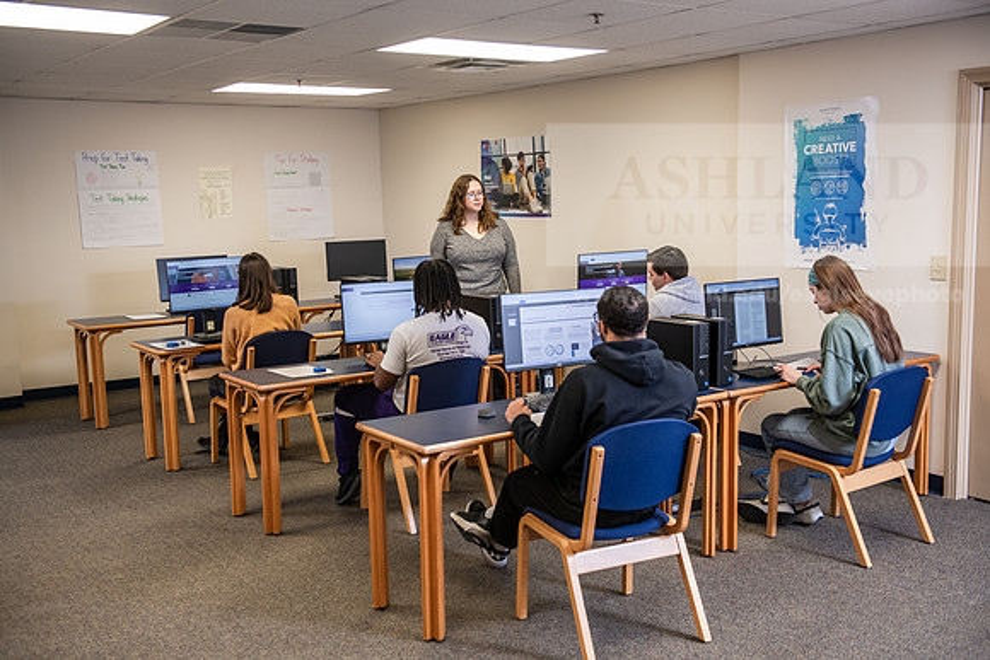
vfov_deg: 35.1
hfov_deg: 50.7
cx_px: 495
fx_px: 1045
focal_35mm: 38
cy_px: 330
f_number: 3.5
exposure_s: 1/160
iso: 1250
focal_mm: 38
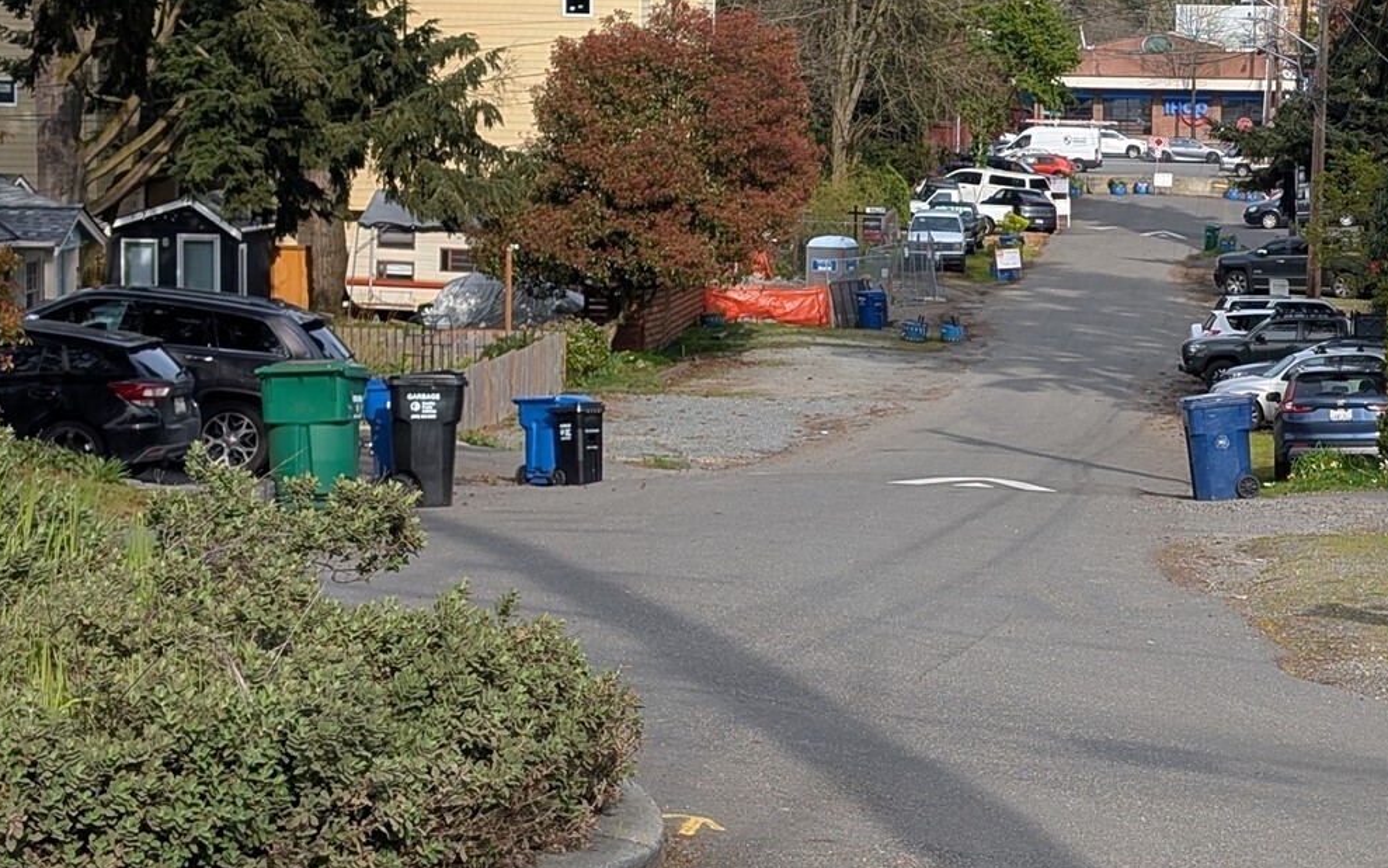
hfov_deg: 24.4
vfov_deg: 15.5
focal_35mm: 84
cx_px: 1050
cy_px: 301
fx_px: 3177
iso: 22
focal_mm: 6.9
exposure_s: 1/706
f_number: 1.68
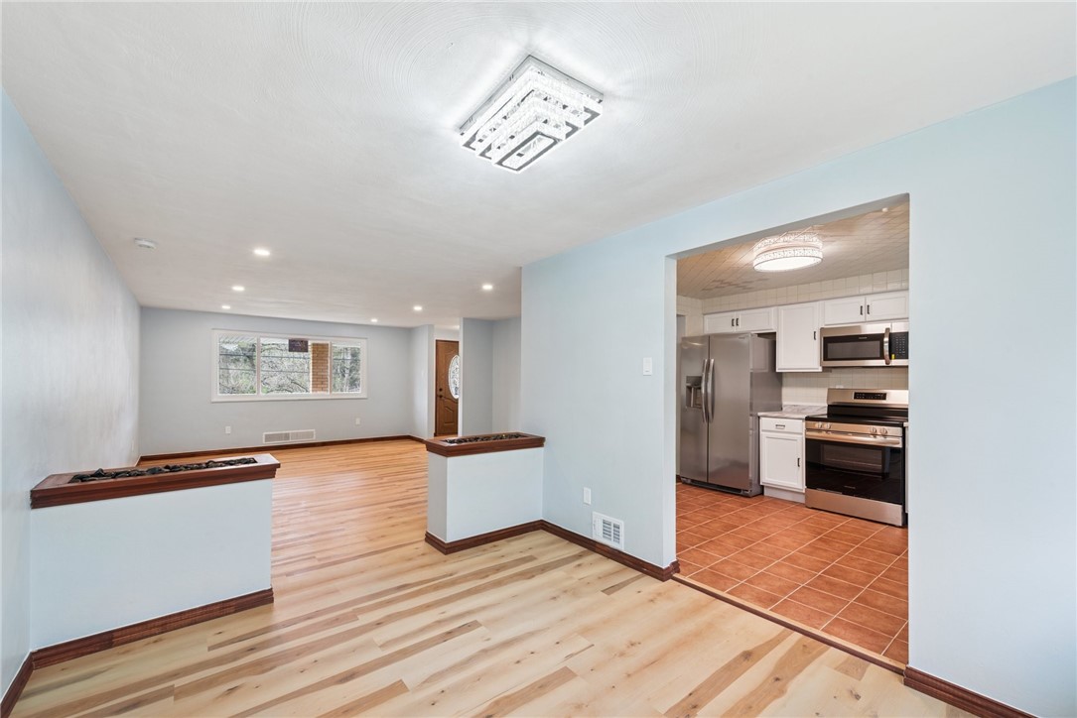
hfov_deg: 104.2
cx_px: 538
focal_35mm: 14
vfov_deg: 81.2
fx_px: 419
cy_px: 359
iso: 50
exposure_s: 1/6
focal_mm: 14
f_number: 11
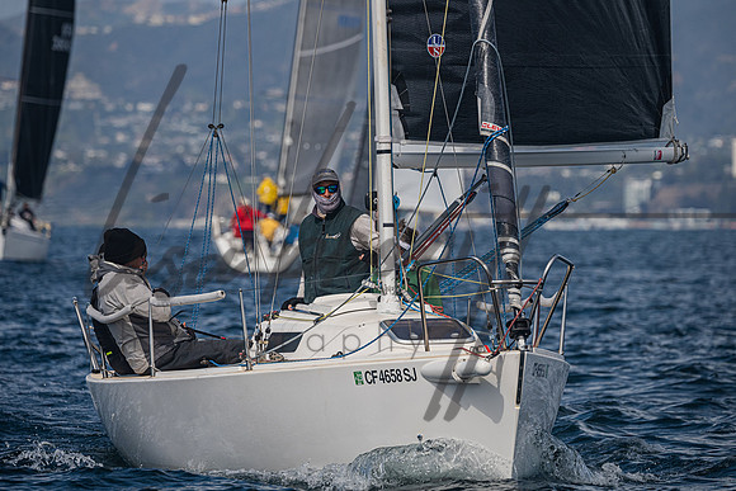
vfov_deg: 3.9
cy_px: 200
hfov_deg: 5.9
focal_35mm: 350
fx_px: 7147
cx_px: 368
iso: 320
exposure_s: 1/3200
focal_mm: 290
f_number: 6.3
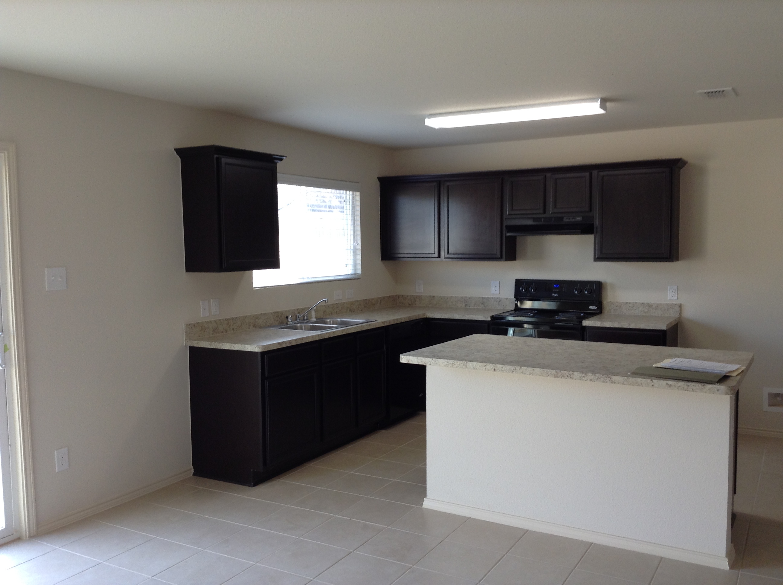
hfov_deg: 55.4
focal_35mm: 33
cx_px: 392
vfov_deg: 42.8
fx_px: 745
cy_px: 292
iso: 32
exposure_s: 1/24
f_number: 2.4
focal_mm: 3.3
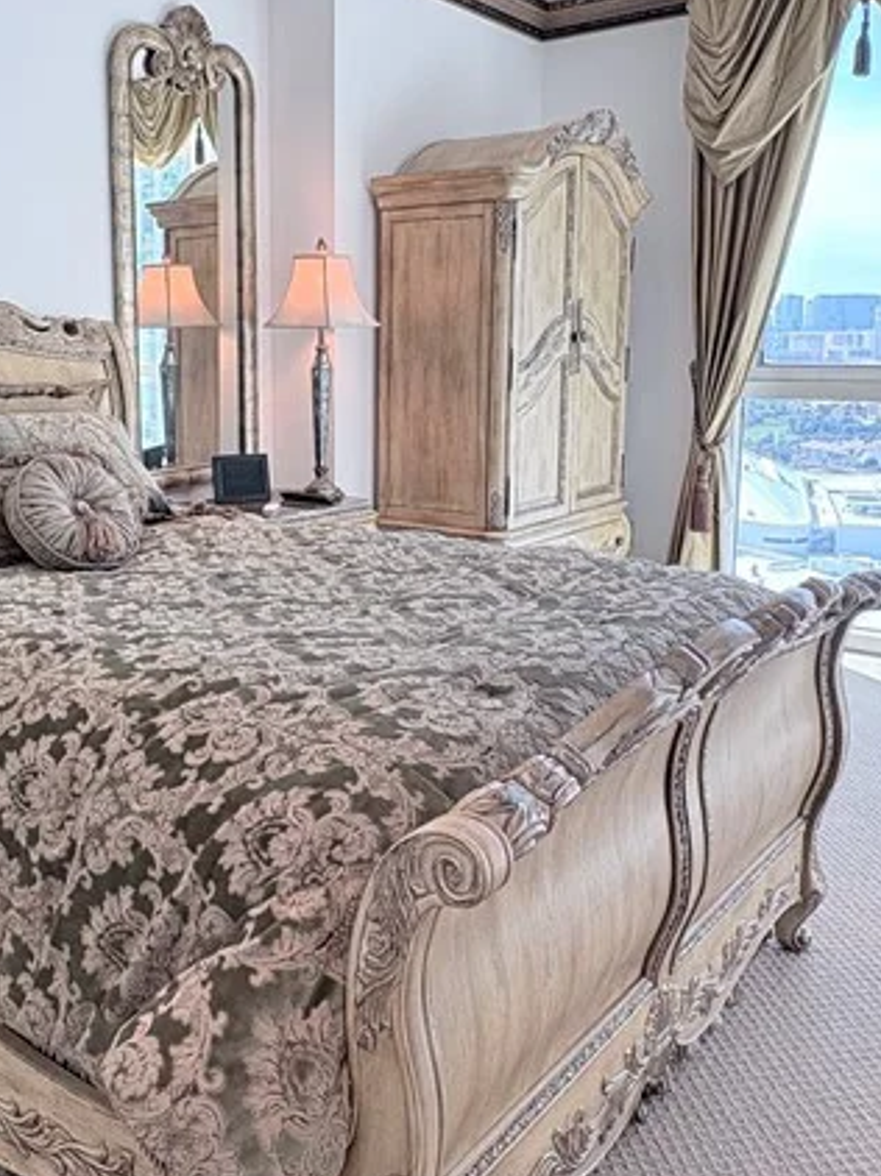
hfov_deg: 41.2
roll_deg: +0.5
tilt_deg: -8.5
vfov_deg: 53.8
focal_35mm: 34
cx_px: 290
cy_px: 504
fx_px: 1155
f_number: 2.2
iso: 80
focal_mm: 2.22
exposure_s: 1/120
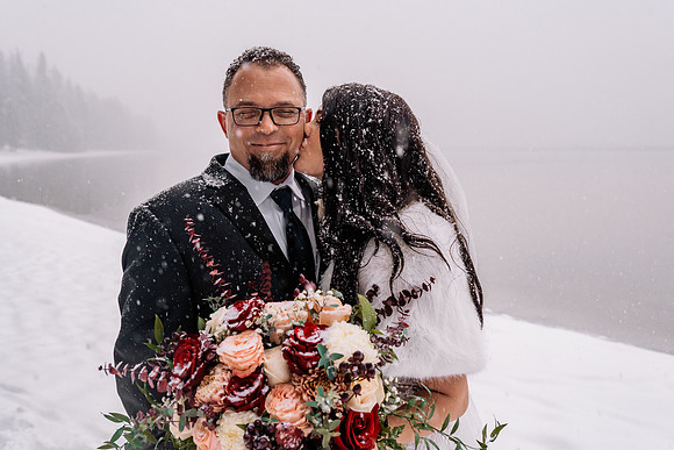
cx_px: 337
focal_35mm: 36
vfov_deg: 36.5
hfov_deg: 52.6
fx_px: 681
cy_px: 225
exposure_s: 1/250
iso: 1250
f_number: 5
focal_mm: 35
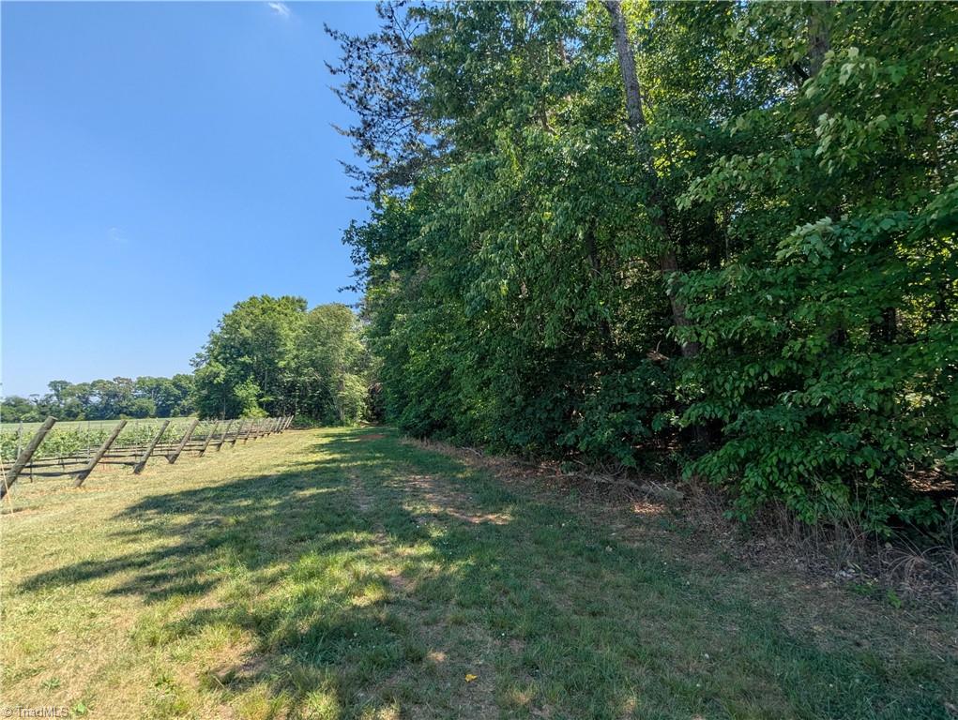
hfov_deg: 94.4
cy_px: 360
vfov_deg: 78.2
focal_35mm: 16
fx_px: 443
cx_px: 479
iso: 54
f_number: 2.2
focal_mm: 2.35
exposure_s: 1/981
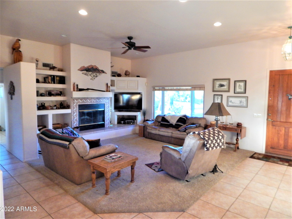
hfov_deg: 76.4
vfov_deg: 61.1
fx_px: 186
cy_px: 110
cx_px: 146
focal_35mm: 22
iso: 320
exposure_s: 1/30
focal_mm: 4
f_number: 3
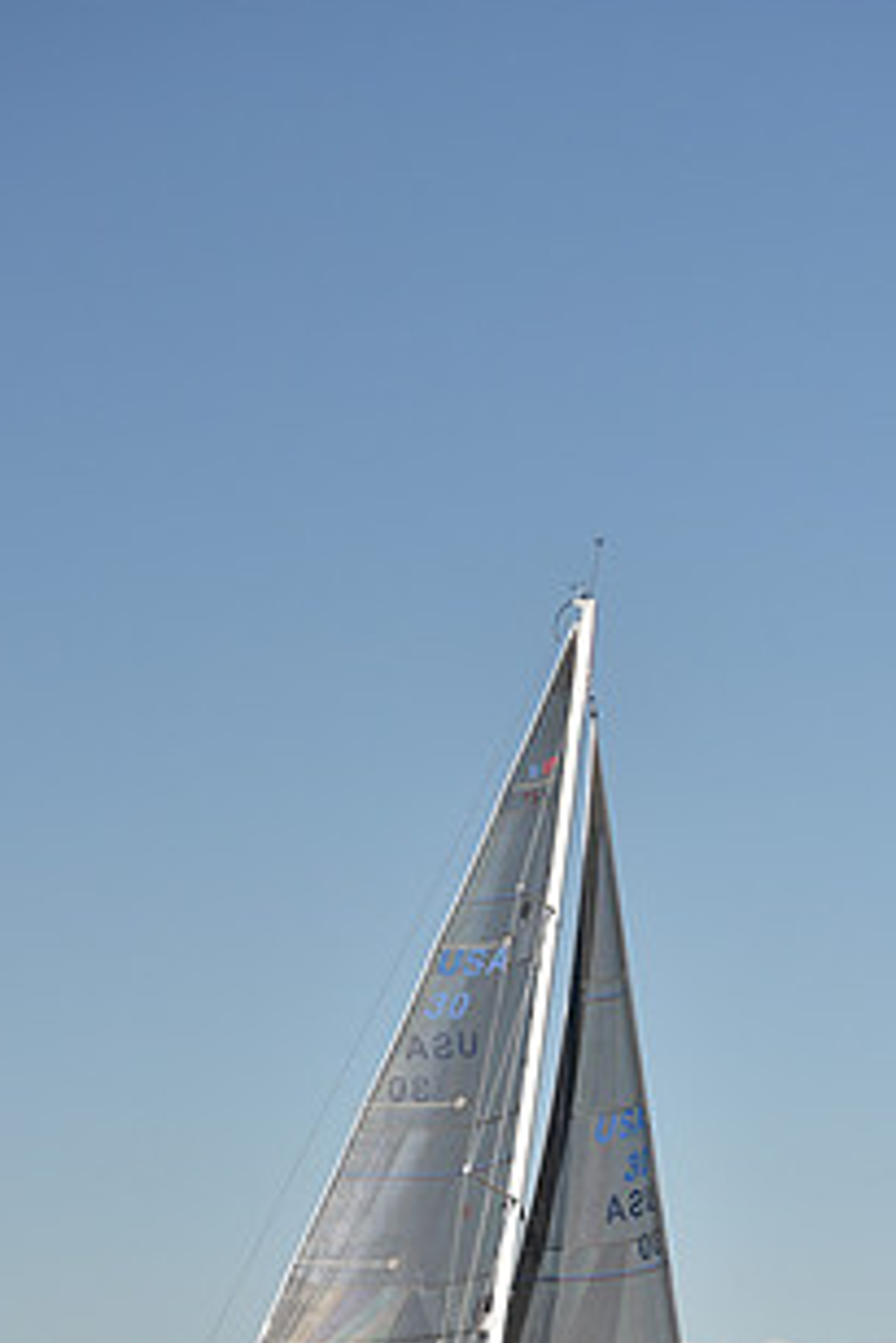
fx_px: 5631
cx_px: 557
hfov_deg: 9.1
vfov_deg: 13.5
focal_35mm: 151
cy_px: 1063
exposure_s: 1/1250
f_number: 4
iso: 250
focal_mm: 80
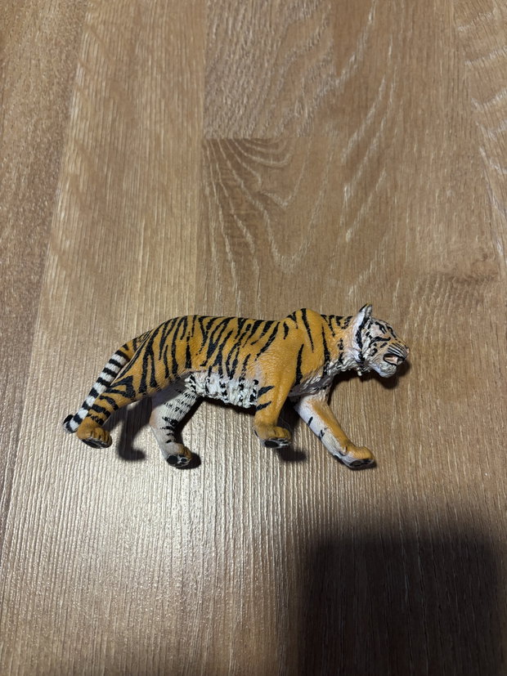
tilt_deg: -69.8
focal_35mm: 26
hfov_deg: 53.1
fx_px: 508
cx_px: 254
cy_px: 338
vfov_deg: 67.3
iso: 160
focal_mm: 5.96
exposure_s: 1/50
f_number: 1.6
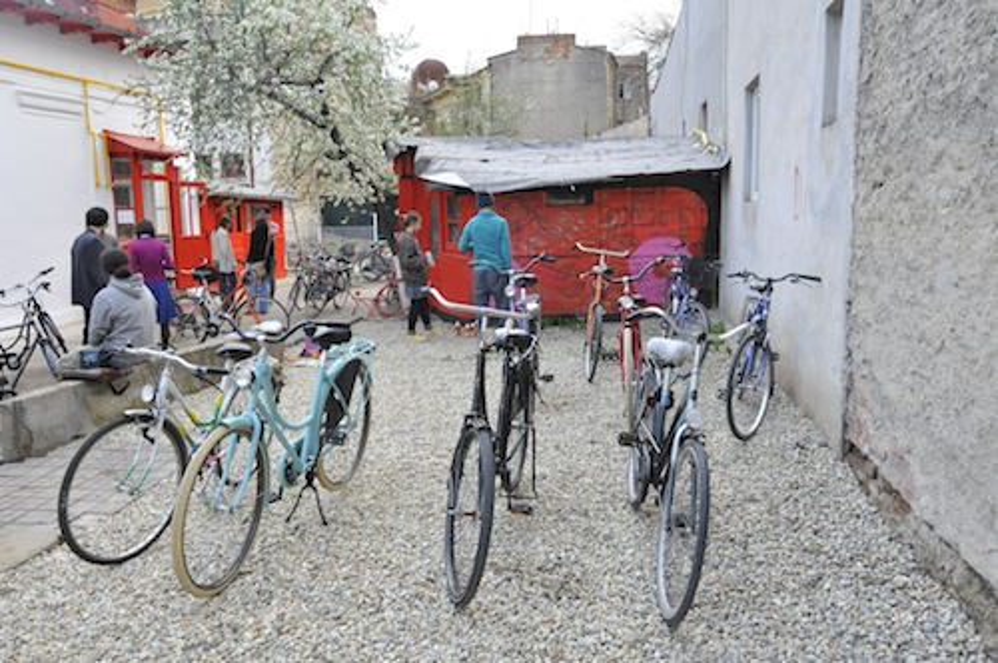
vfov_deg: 47.8
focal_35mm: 27
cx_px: 499
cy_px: 332
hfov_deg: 67.4
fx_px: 748
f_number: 5.6
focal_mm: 18
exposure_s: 1/60
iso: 800
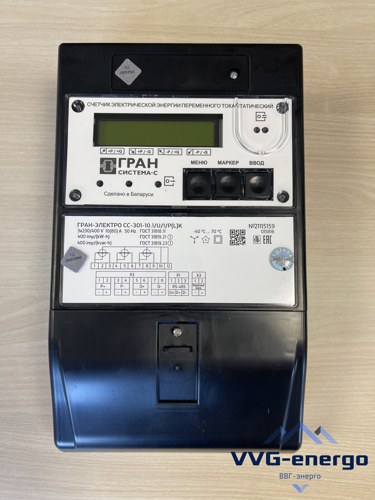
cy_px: 250
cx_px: 188
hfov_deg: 53.1
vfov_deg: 67.3
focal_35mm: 26
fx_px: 376
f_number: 1.6
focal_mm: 5.1
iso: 64
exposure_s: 1/100
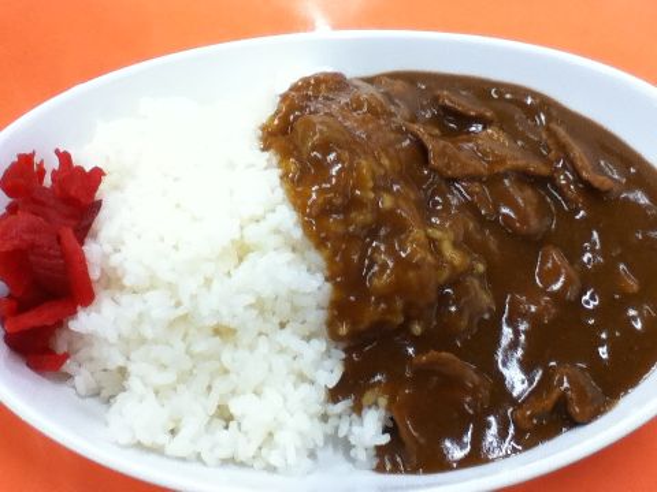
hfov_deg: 56.8
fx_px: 607
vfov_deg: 44.2
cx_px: 328
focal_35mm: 32
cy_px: 246
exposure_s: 1/30
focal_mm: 3.85
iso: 125
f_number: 2.4
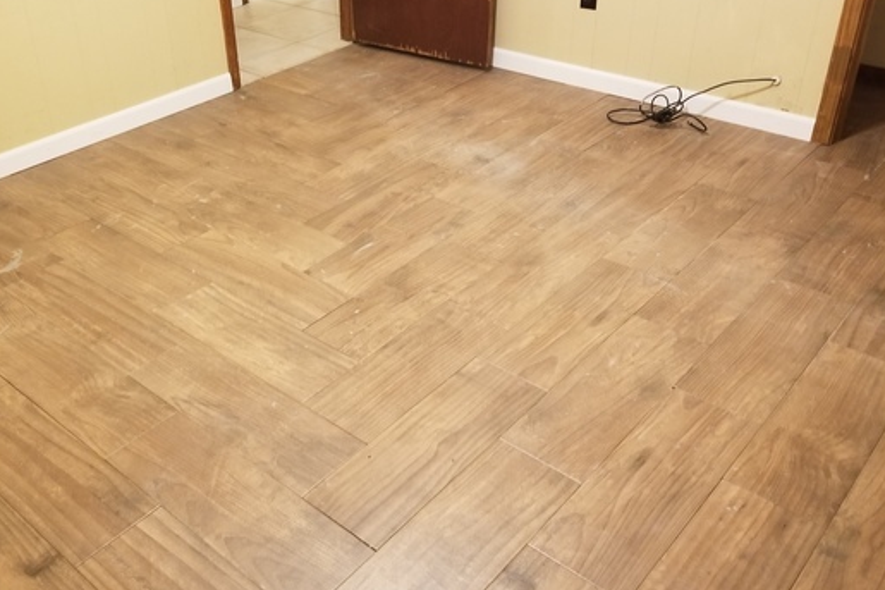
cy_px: 267
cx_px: 320
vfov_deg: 37.8
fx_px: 860
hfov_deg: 53.7
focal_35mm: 35
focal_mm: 4.3
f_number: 1.7
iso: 200
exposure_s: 1/13
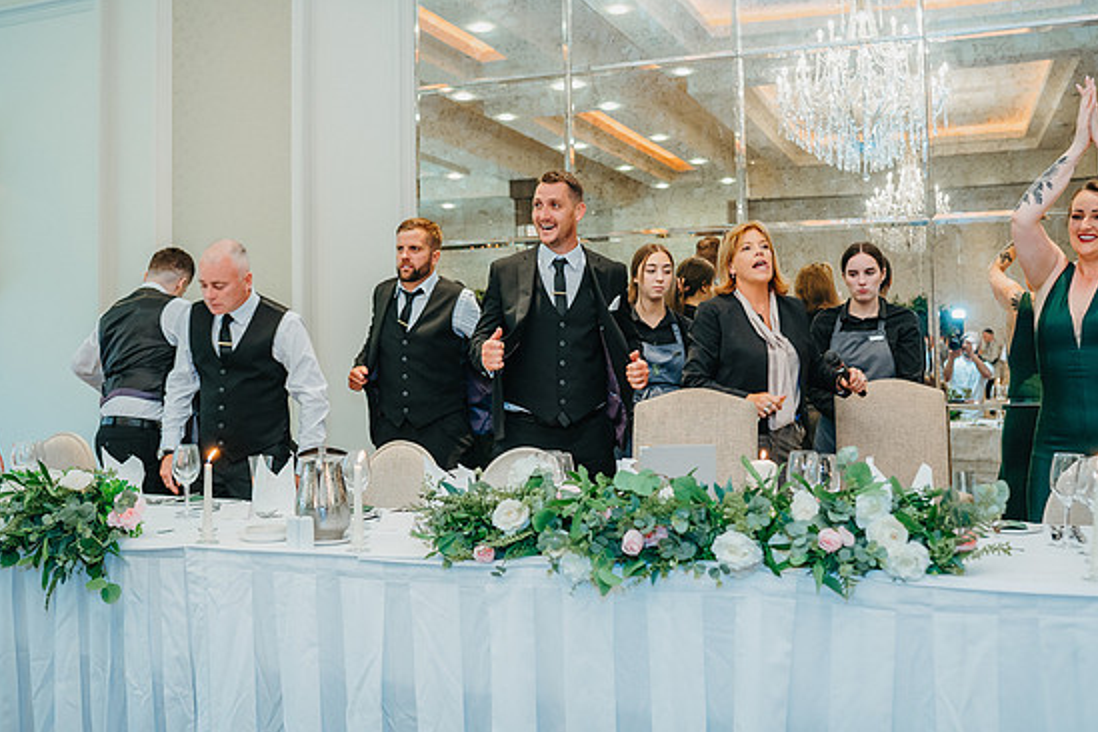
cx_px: 544
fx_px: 1128
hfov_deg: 51.9
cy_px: 351
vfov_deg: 35.9
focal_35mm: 37
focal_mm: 35
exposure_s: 1/125
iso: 1600
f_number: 2.8
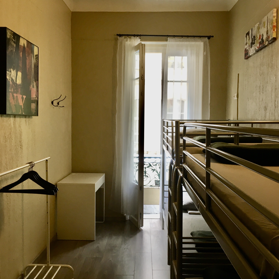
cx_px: 142
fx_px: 319
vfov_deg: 47.2
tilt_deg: -2.4
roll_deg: +0.0
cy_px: 138
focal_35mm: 35
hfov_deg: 47.2
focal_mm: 4.15
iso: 100
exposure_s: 1/33
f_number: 2.2
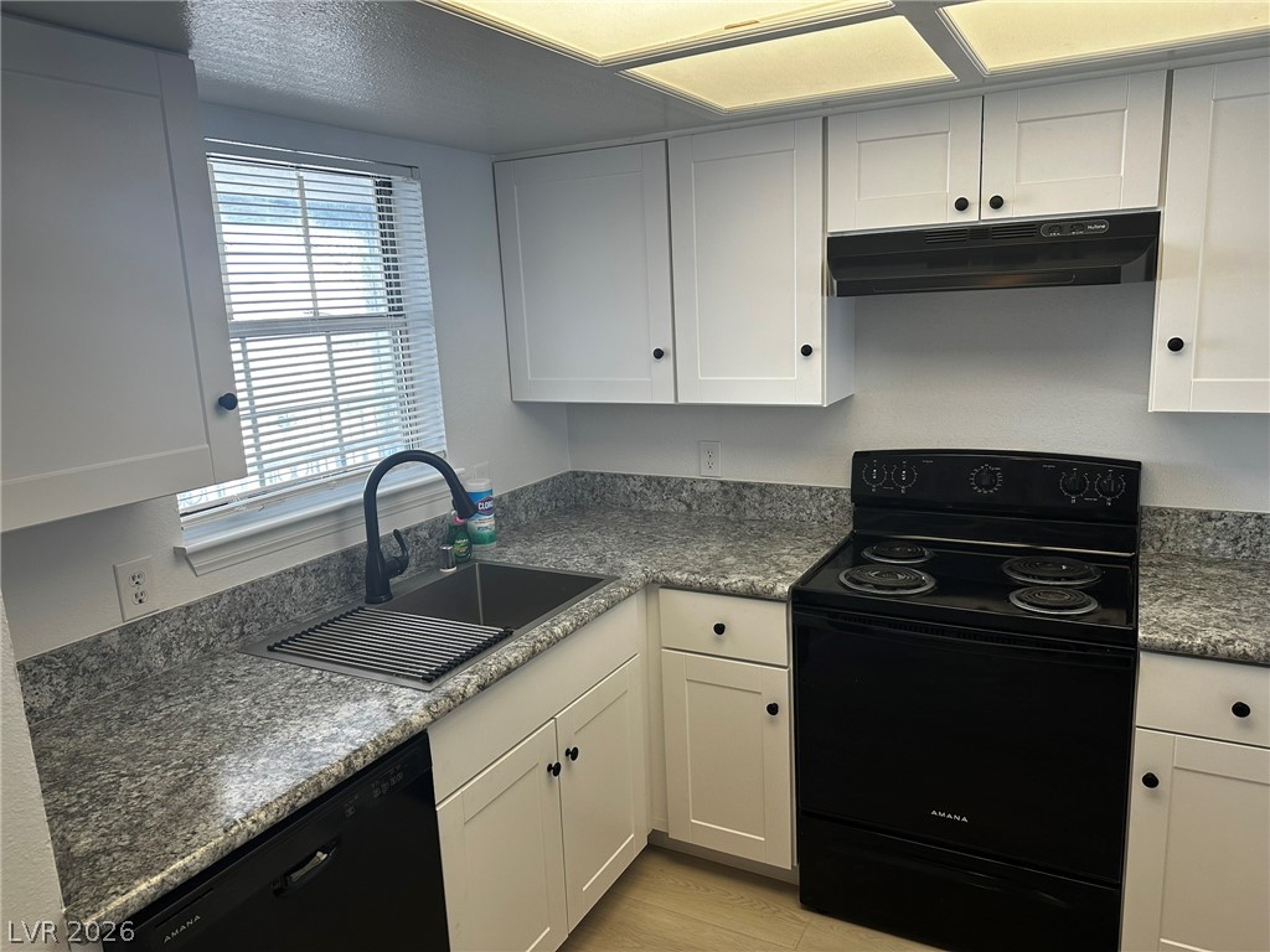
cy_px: 476
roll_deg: +2.4
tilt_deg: -10.3
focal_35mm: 24
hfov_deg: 71.6
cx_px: 635
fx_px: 881
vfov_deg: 56.8
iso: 125
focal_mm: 6.86
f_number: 1.78
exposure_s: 1/120
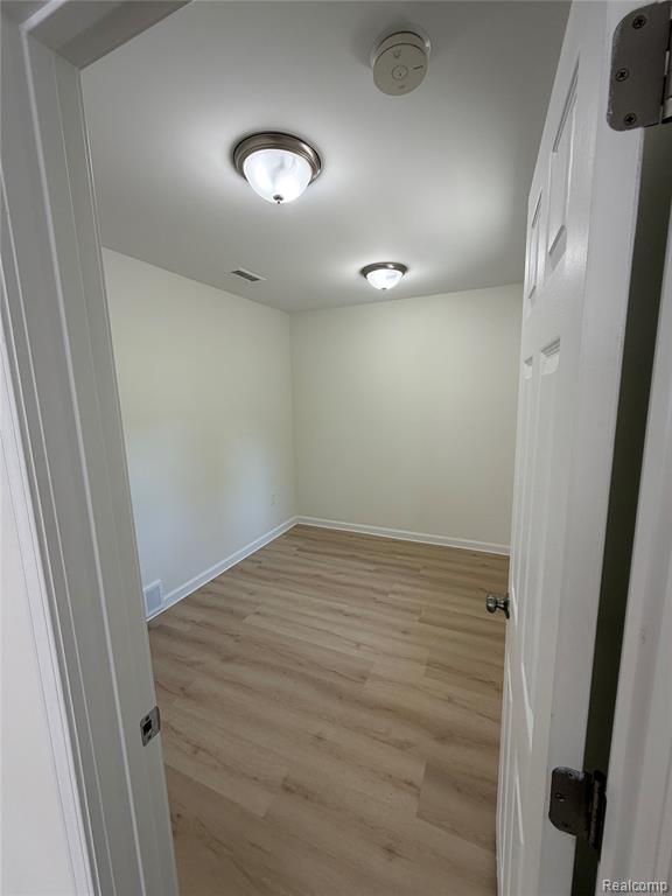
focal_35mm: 14
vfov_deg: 102.1
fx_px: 362
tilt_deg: -7.8
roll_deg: +0.6
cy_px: 448
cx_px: 336
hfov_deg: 85.7
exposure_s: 1/121
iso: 125
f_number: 2.2
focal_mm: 2.22
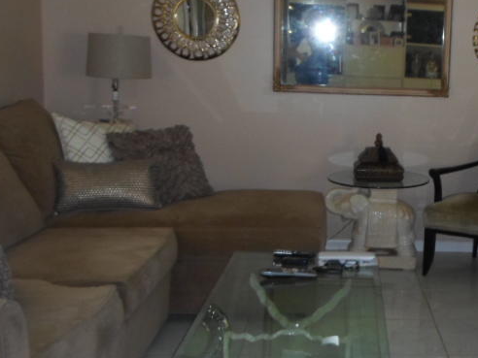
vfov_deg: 28.0
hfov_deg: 34.8
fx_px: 718
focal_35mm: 52
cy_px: 165
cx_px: 427
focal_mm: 4.5
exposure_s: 1/30
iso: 100
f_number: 2.5
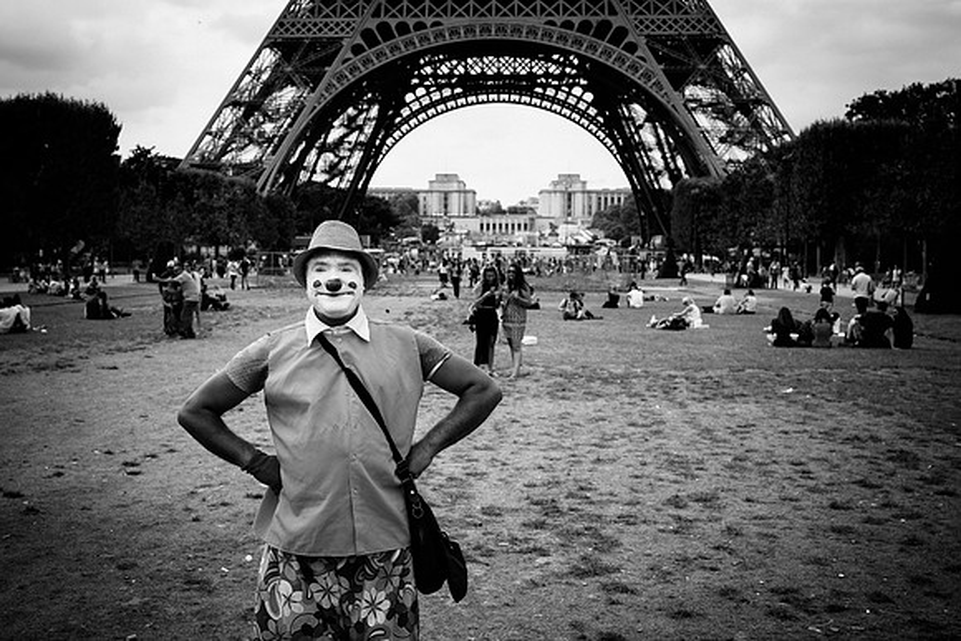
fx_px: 1045
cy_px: 299
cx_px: 445
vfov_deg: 34.1
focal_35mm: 39
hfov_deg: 49.4
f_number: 5.6
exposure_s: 1/500
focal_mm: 35
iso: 100
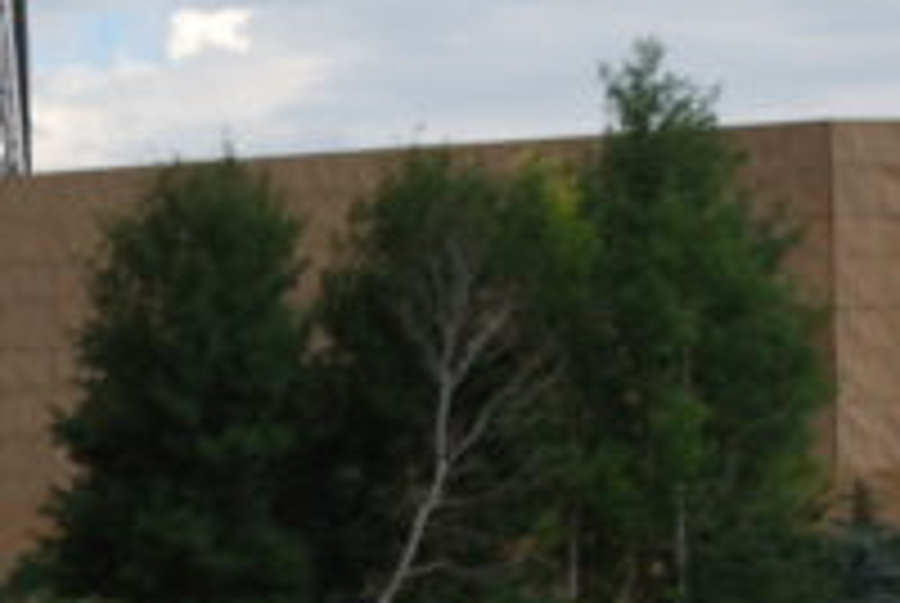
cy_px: 243
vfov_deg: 4.4
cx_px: -324
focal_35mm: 317
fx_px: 7935
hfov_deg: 6.4
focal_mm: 55
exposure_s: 1/200
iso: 100
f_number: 7.1
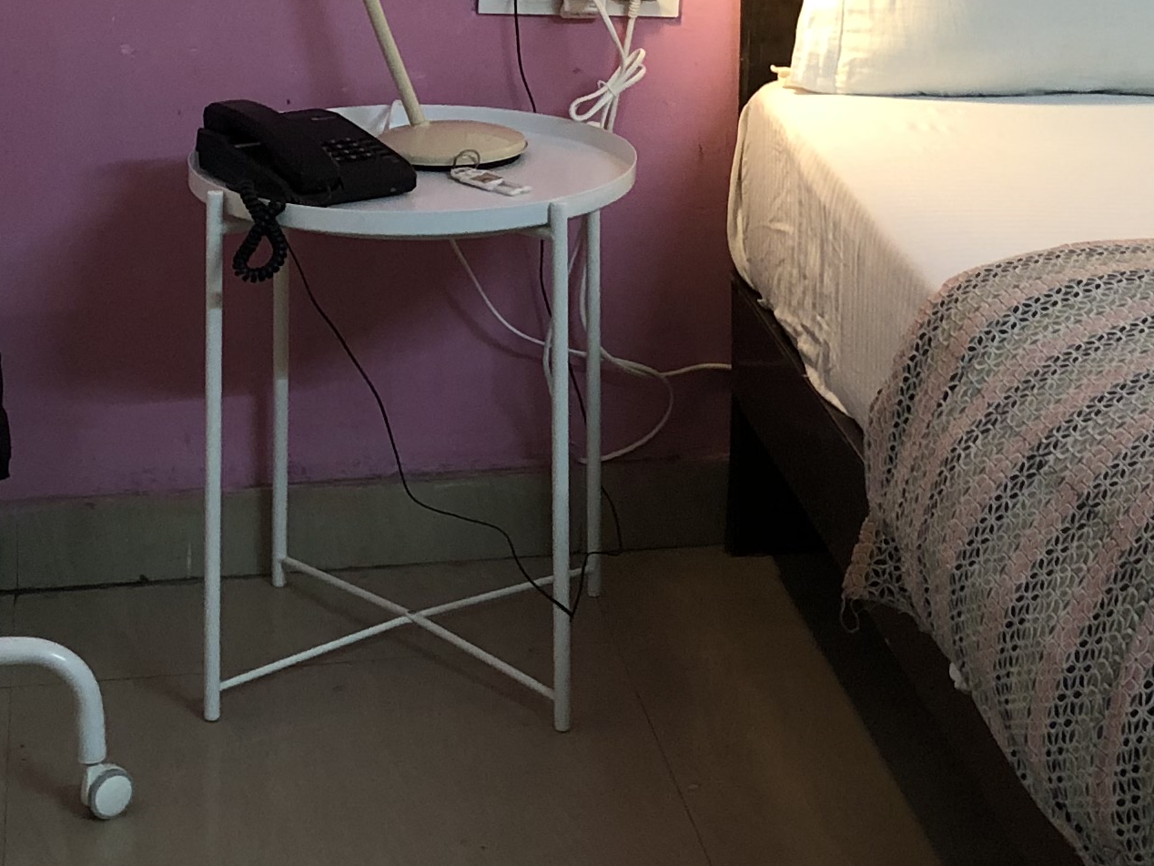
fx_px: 2967
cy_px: -149
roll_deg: -2.0
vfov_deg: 16.0
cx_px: 885
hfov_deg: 21.8
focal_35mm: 89
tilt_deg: -9.2
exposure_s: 1/17
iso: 64
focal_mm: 4
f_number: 1.8
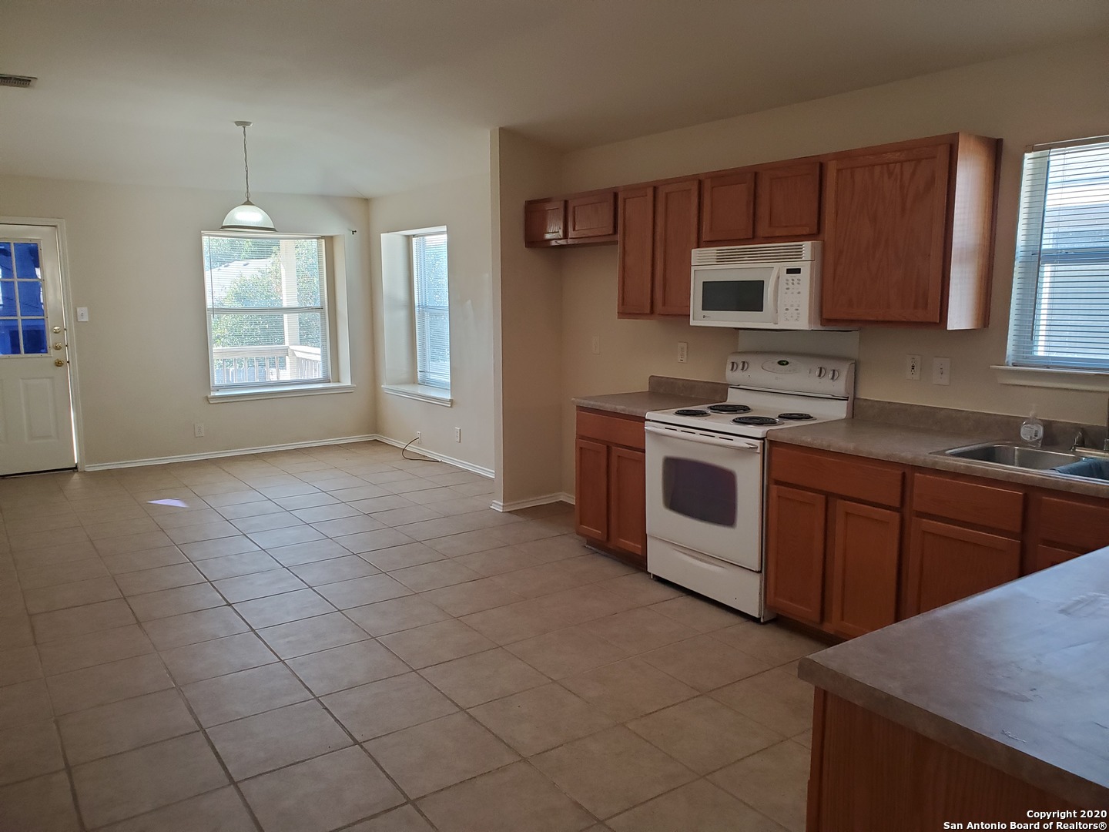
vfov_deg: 53.1
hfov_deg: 67.3
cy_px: 416
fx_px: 833
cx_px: 554
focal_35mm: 26
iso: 320
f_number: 2.4
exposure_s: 1/120
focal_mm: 4.3
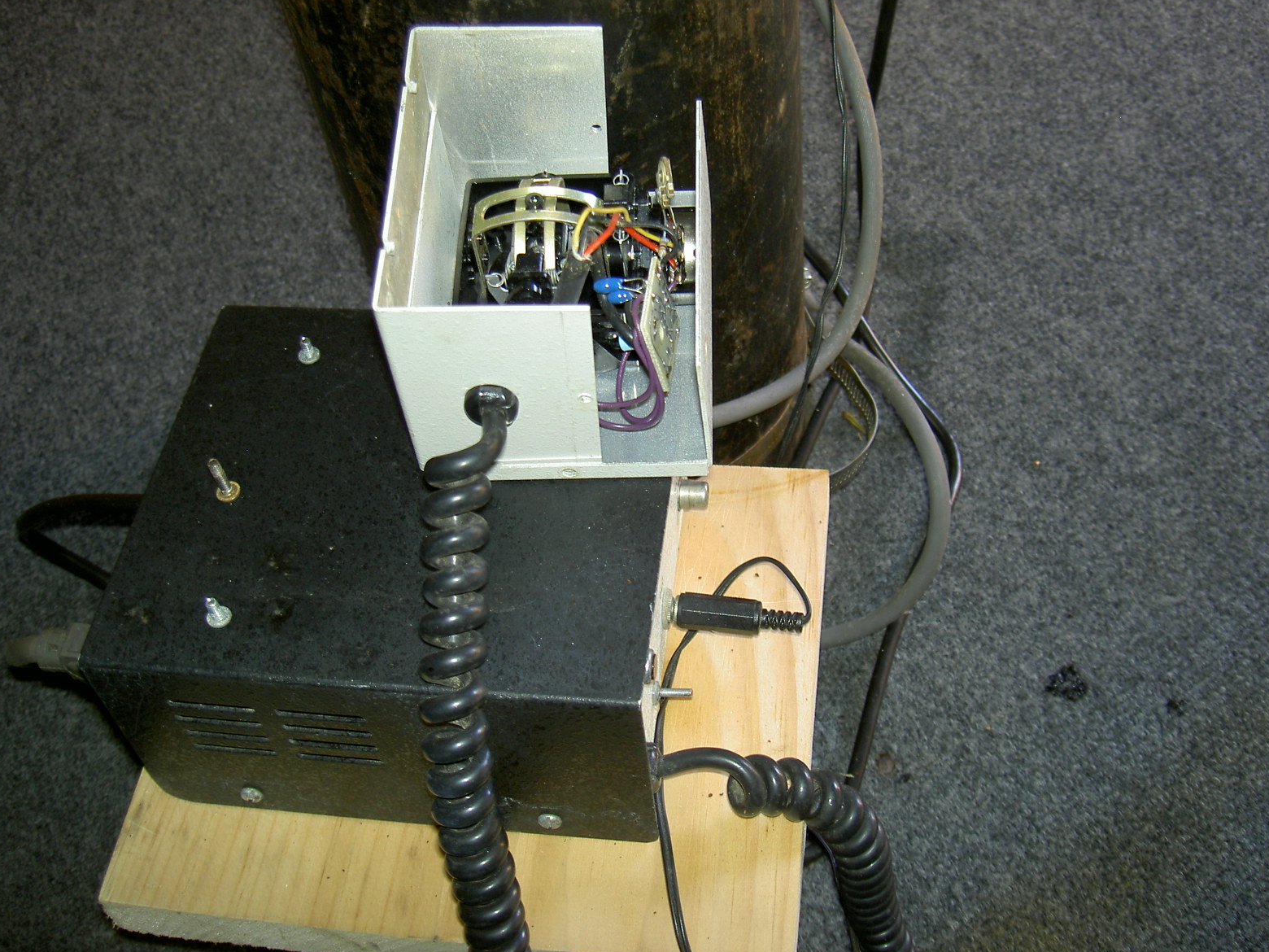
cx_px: 627
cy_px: 468
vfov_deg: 36.0
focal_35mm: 40
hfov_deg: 46.8
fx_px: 1466
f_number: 2.8
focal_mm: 8
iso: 100
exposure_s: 1/8
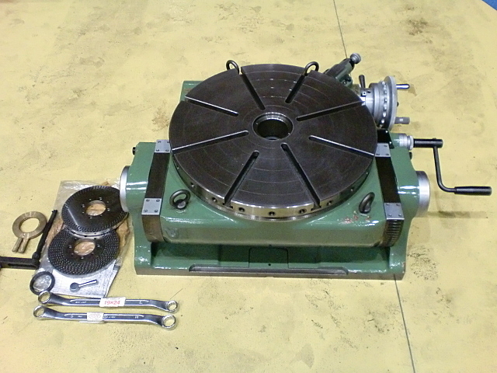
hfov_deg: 52.6
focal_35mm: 35
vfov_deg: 40.7
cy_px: 186
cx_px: 248
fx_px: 503
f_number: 3.1
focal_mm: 6.3
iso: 640
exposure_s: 1/60
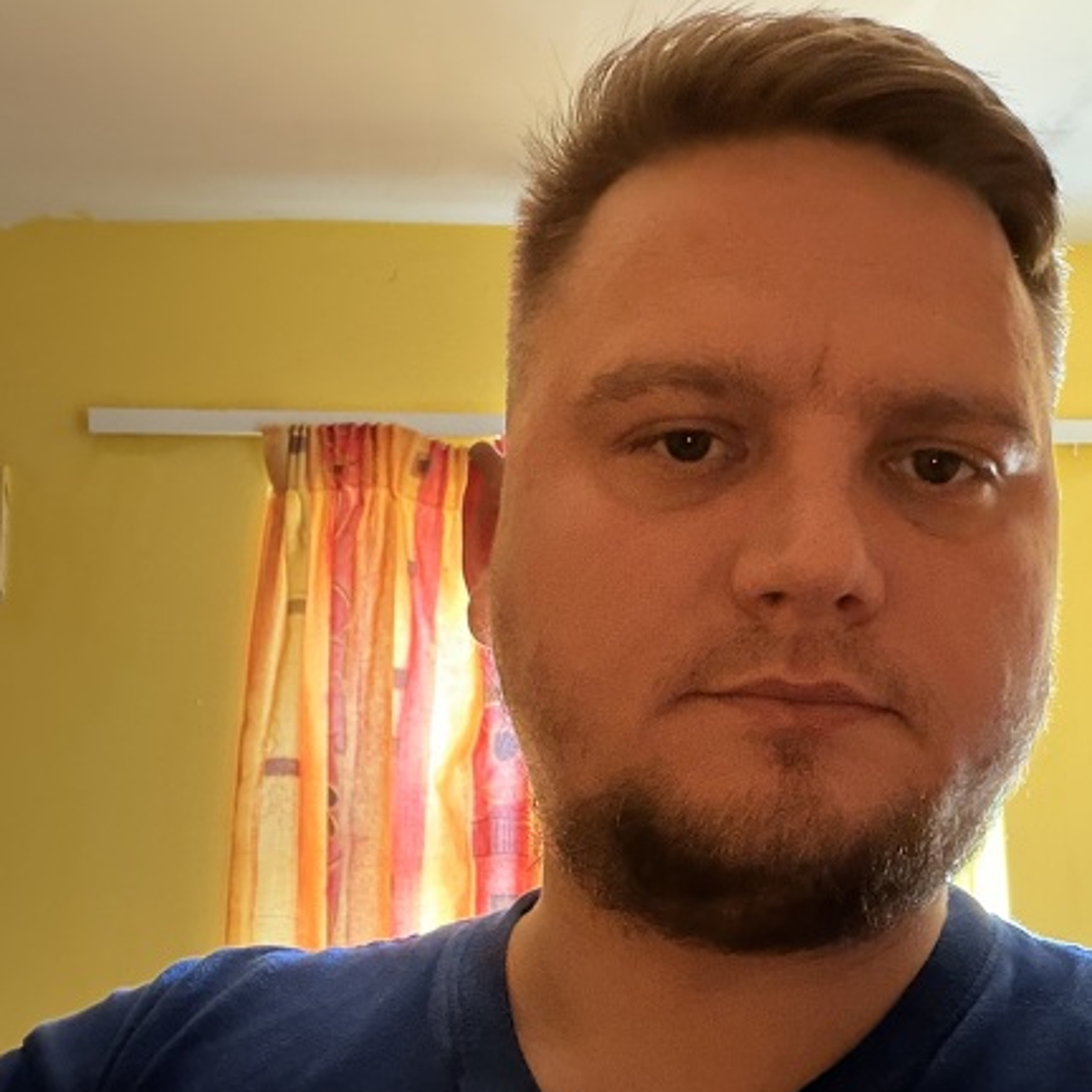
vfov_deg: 38.3
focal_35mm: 43
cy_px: 801
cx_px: 638
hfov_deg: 39.1
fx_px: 1535
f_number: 1.9
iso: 500
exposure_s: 1/30
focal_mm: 2.71
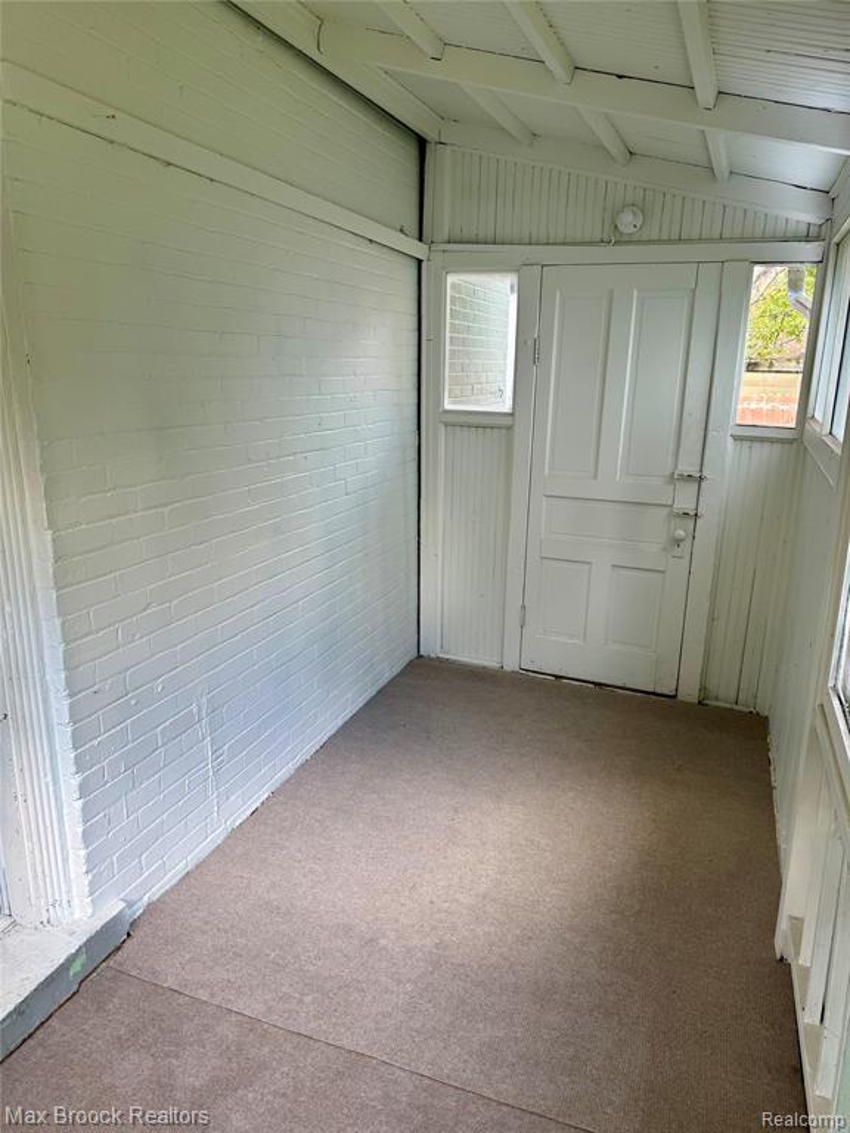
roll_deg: +0.0
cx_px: 425
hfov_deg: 56.8
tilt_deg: -12.8
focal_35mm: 24
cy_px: 566
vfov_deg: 71.6
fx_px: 786
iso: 64
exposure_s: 1/121
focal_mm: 6.76
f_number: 1.78
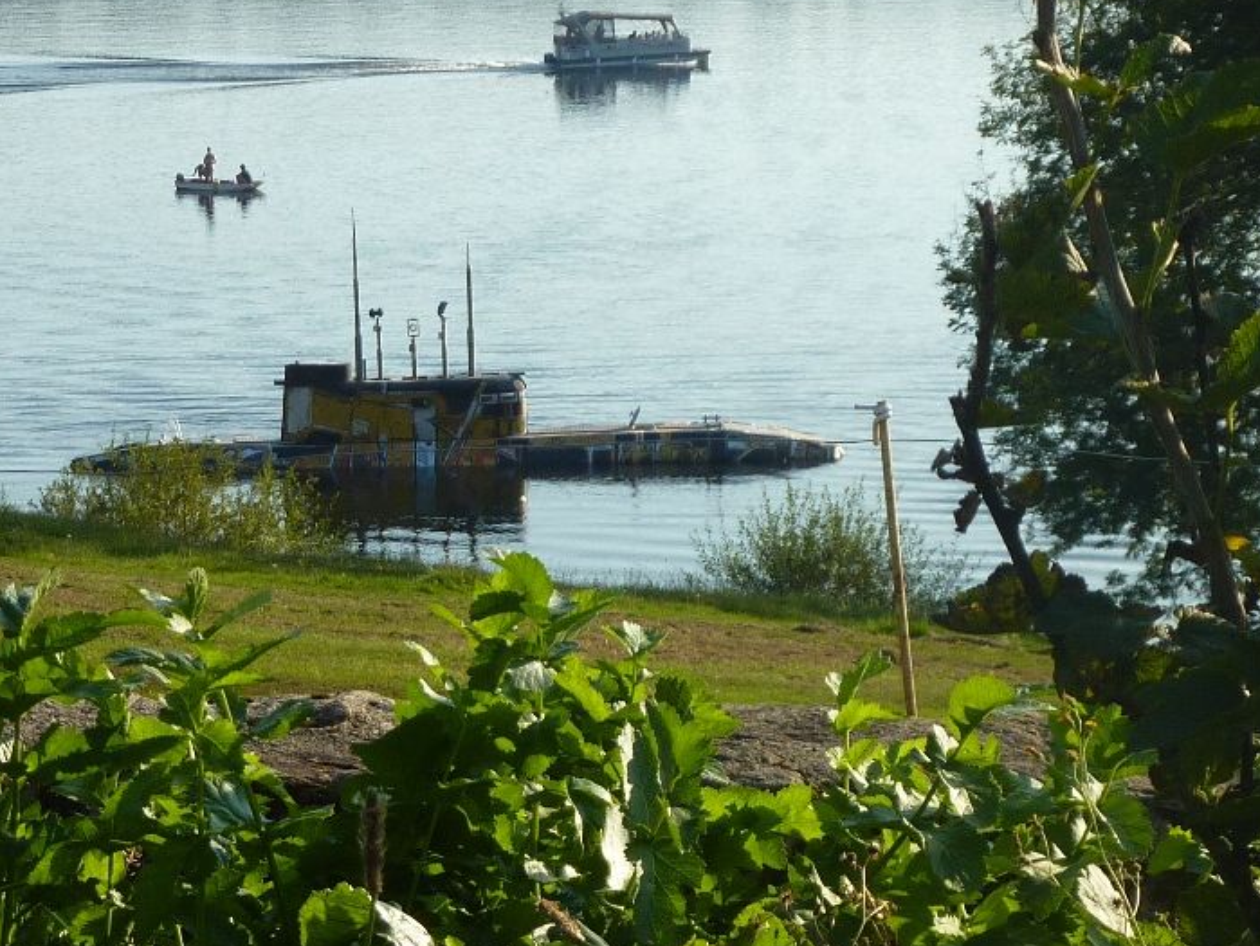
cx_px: 416
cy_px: 438
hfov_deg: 13.9
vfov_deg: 10.5
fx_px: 5171
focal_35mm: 142
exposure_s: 1/400
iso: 80
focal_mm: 11
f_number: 4.1
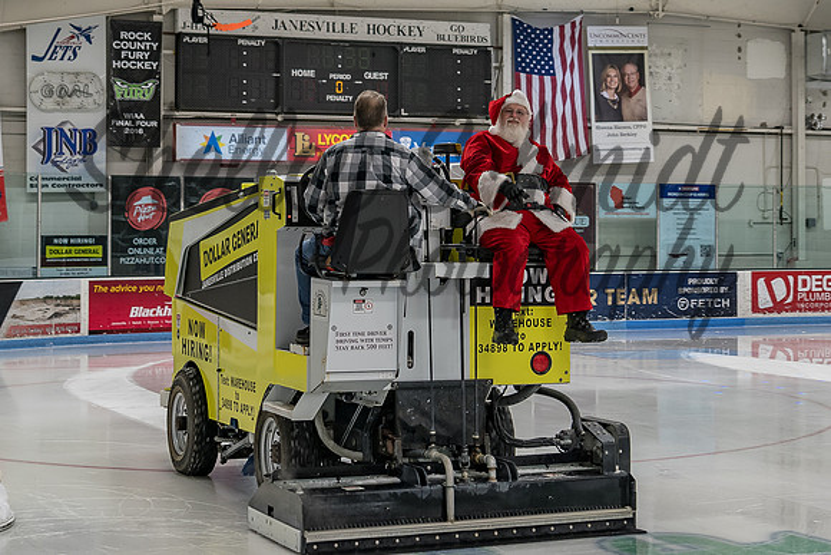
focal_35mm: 77
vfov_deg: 17.7
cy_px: 160
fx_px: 1768
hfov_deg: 26.4
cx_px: 504
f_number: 4
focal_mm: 34
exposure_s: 1/100
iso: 500
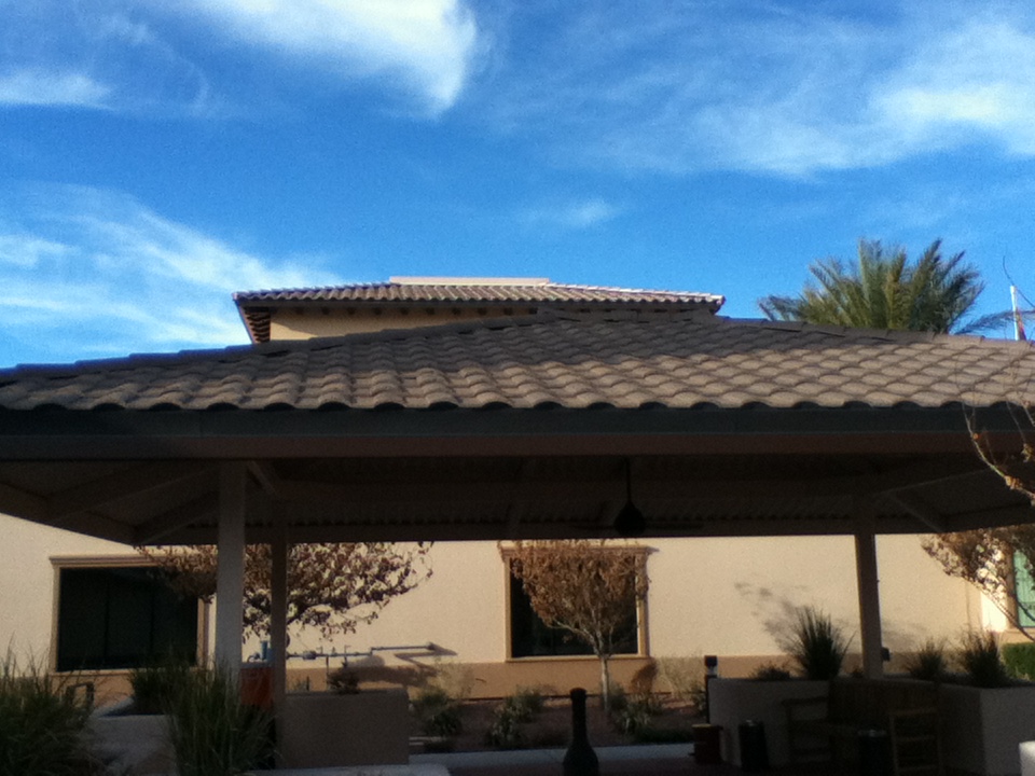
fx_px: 957
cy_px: 388
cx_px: 518
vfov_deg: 44.2
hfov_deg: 56.8
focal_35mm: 32
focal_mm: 3.85
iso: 80
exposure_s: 1/719
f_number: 2.4
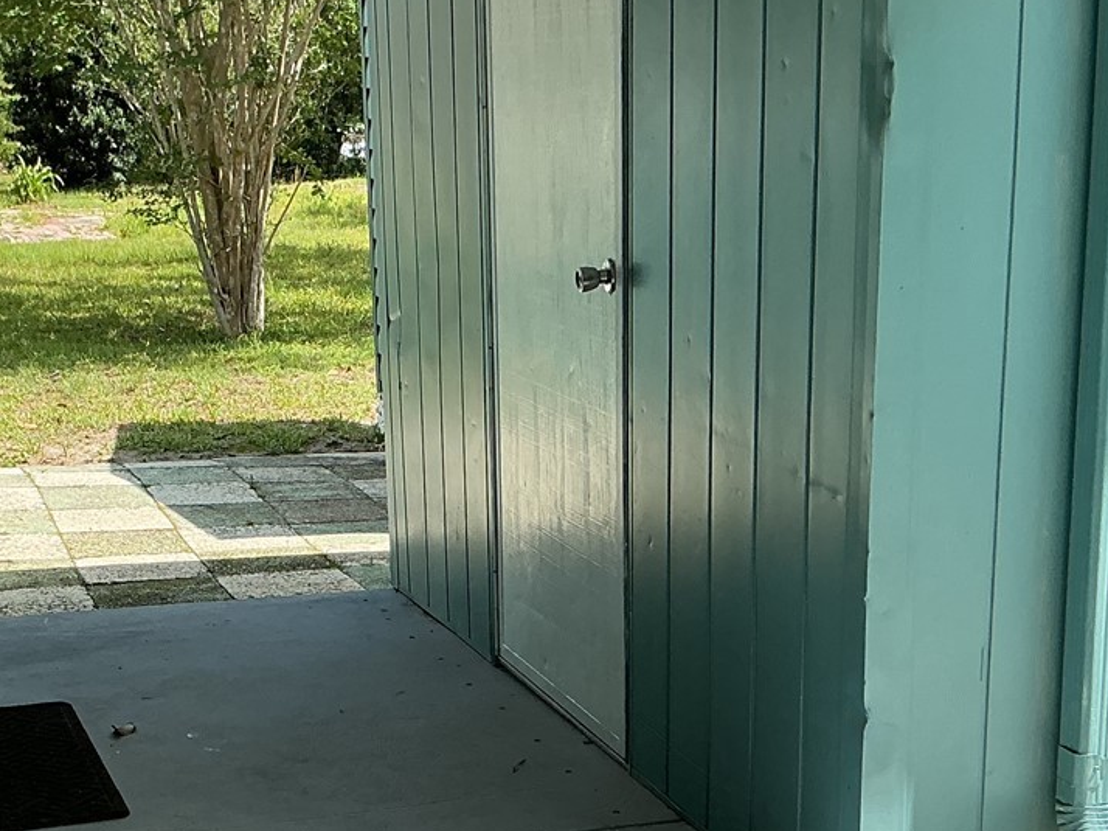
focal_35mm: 65
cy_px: 715
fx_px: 2080
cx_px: 371
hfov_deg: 29.6
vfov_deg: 22.1
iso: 25
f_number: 1.8
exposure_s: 1/855
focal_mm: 3
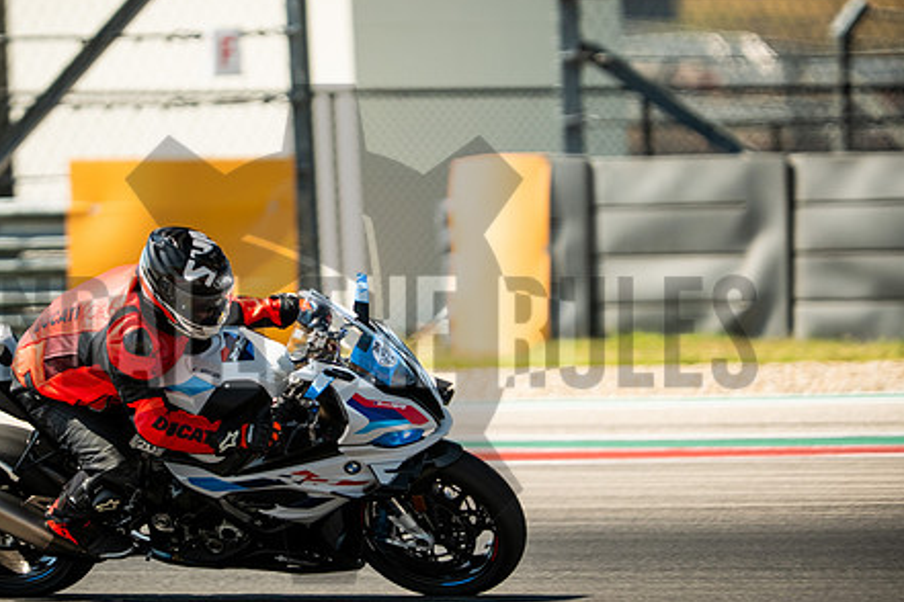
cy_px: 335
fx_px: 13860
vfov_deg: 2.5
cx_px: 324
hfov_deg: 3.7
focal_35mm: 552
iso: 320
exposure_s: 1/2000
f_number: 2.8
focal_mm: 280
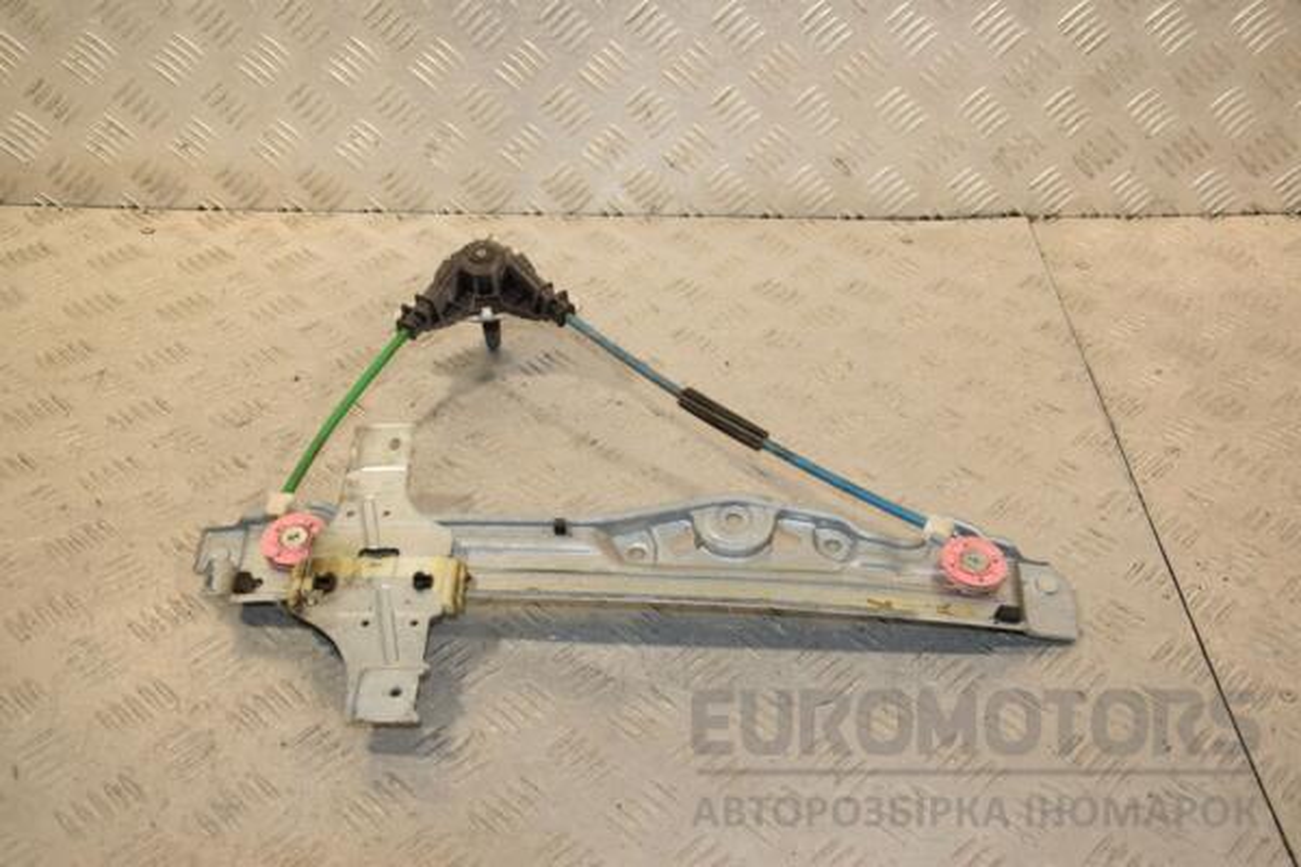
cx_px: 650
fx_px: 1518
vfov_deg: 31.9
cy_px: 434
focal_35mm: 42
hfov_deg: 46.4
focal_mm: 28
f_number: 6.3
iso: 800
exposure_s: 1/200
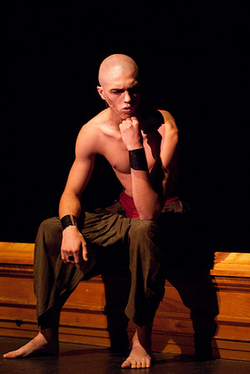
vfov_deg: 15.9
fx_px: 1341
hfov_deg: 10.7
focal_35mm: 129
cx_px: 125
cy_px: 187
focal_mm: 86
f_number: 2.8
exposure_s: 1/50
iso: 1000
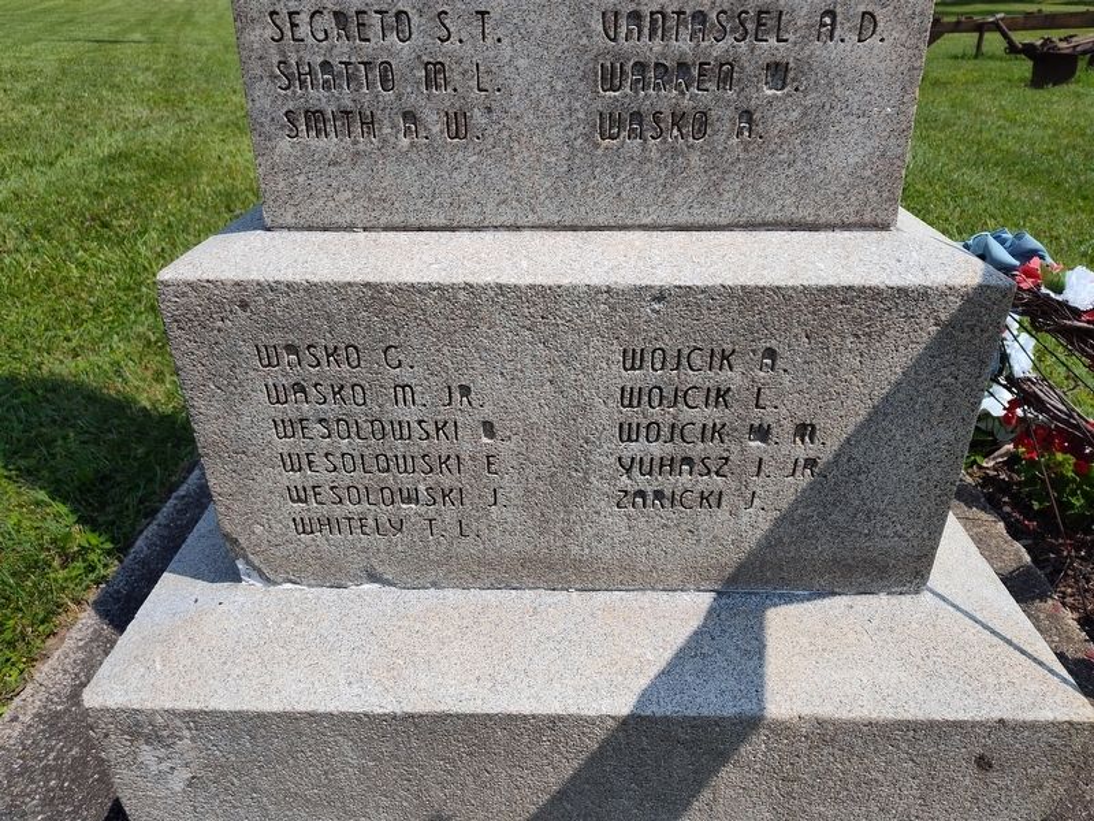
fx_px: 727
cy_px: 410
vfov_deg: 58.9
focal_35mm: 23
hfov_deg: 73.9
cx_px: 547
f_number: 1.8
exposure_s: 1/1938
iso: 100
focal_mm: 5.56
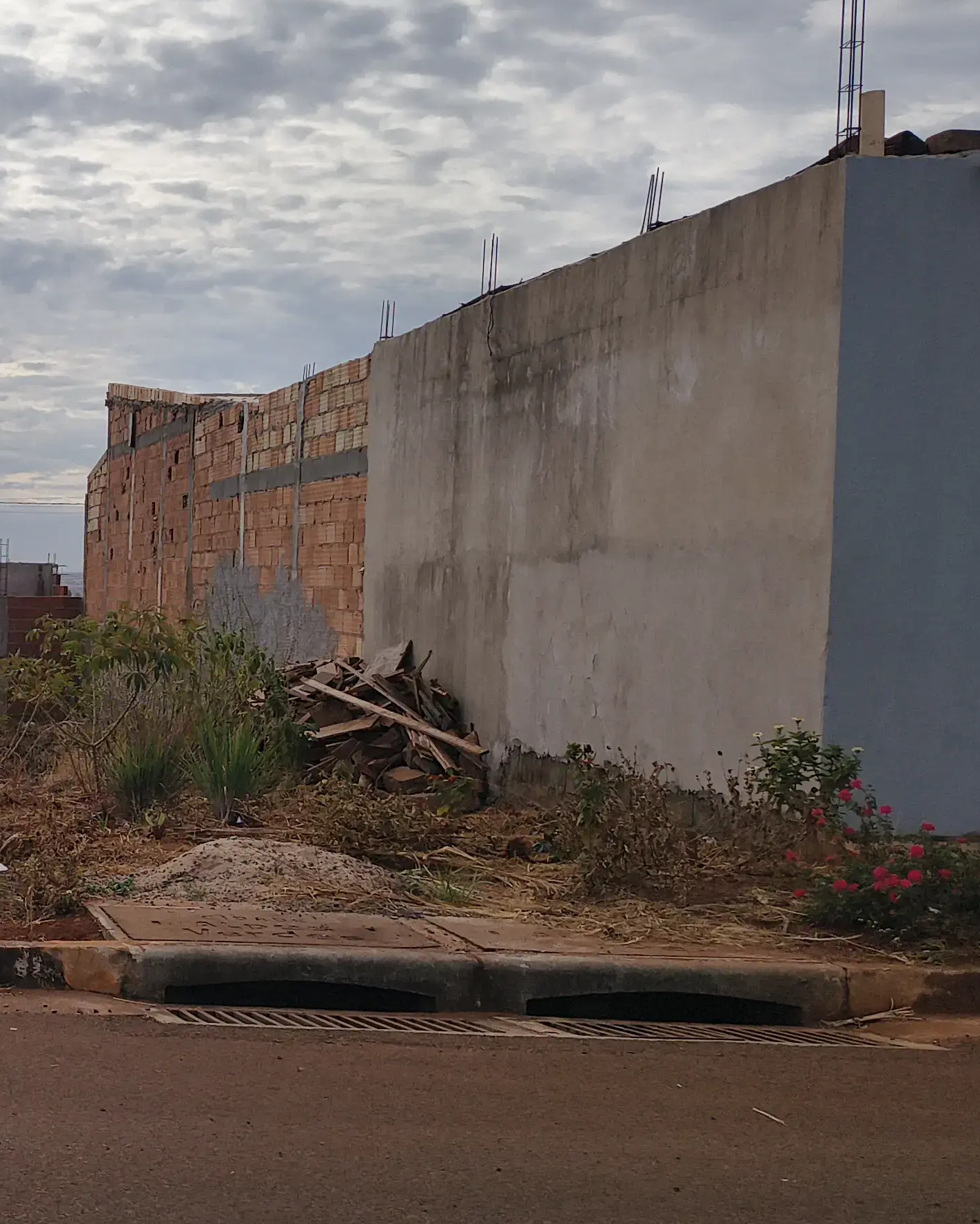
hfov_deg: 23.8
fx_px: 1957
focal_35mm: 54
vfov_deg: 34.7
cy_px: 651
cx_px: -383
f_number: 1.8
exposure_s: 1/2933
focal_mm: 5.56
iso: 100
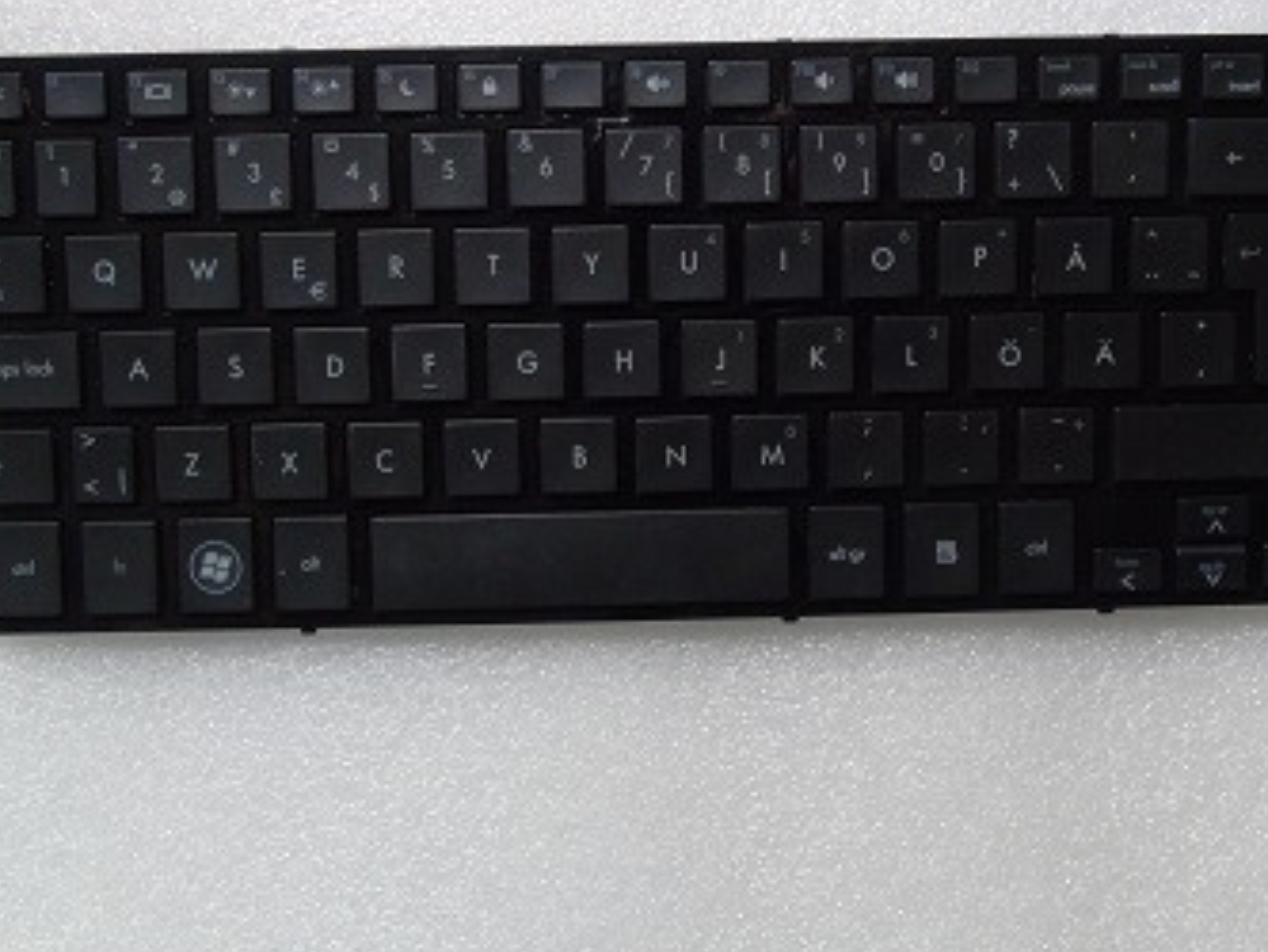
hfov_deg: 39.6
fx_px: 1759
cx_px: 663
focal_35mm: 48
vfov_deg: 30.2
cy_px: 404
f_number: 6.5
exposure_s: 1/40
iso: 400
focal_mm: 7.1
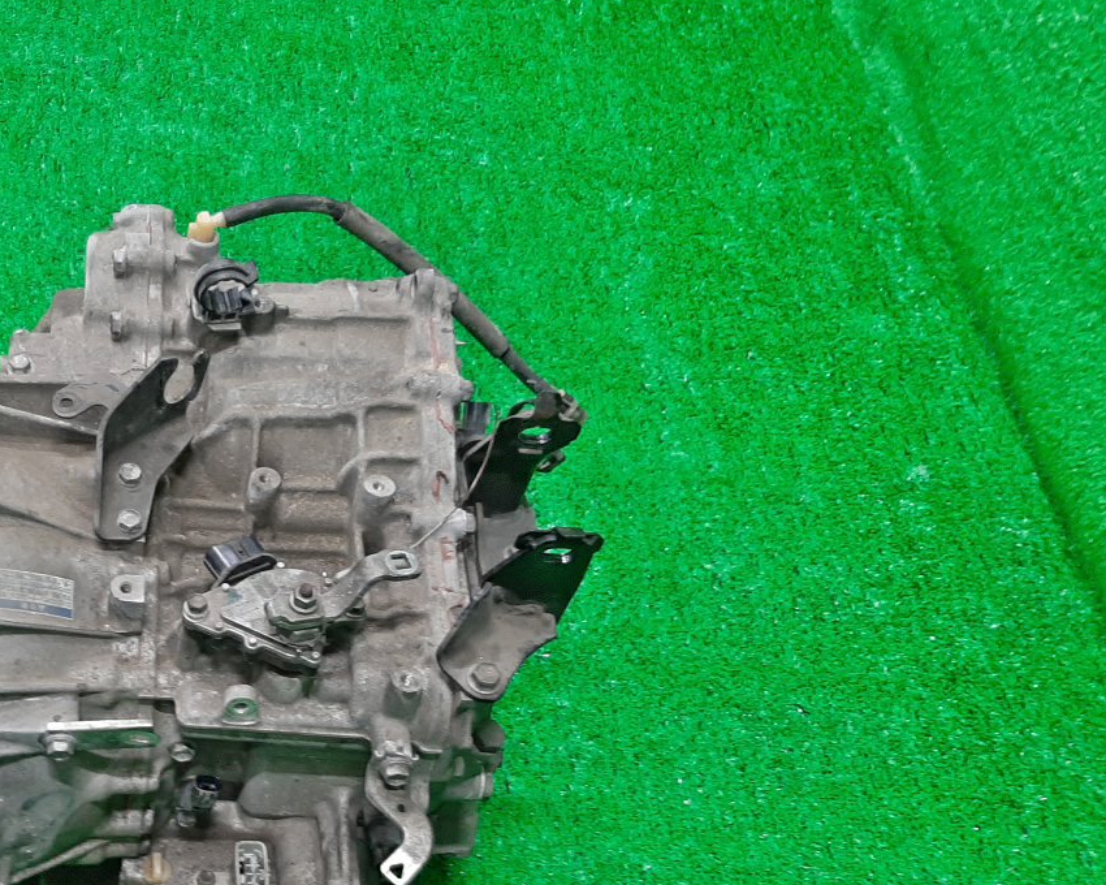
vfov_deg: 34.2
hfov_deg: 40.9
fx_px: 1408
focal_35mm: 43
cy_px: 665
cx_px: 202
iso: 147
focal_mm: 3.93
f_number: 1.7
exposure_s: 1/50
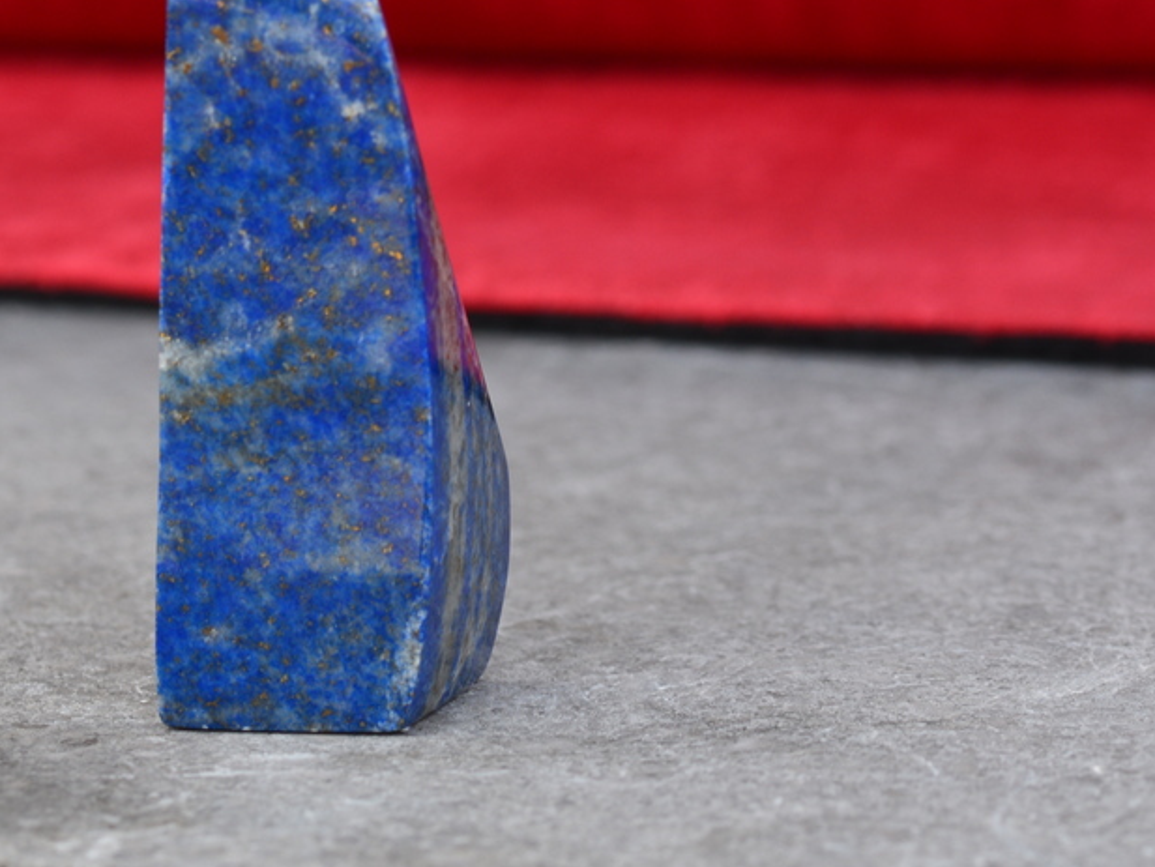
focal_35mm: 276
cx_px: 240
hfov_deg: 7.2
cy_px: 240
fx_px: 9207
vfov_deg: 5.4
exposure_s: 1/80
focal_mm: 105
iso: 200
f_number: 10
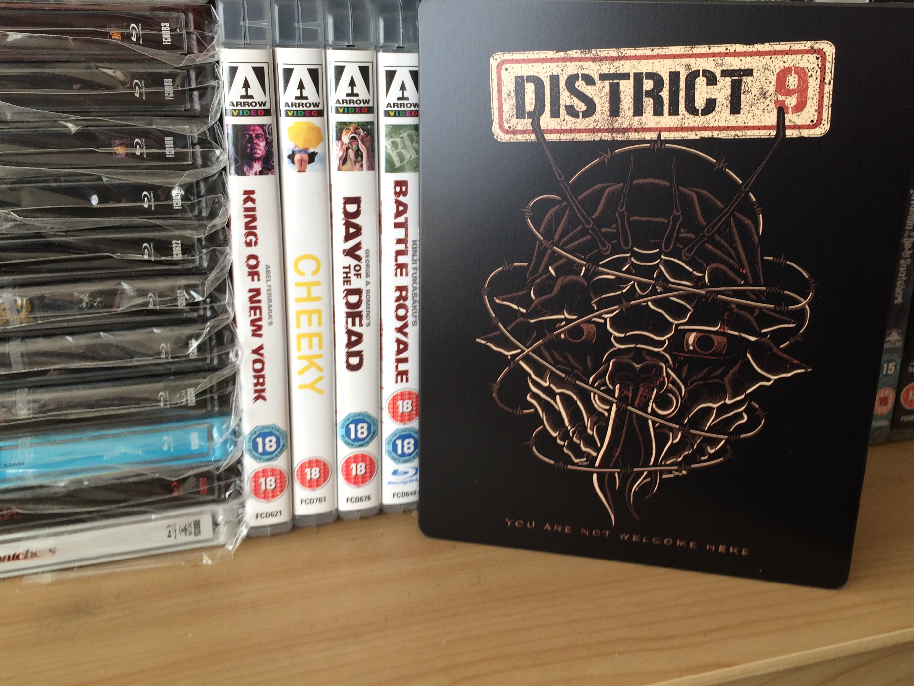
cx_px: 511
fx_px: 898
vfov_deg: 41.7
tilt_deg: -16.4
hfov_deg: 53.8
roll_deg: -1.3
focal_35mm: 34
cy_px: 287
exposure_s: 1/60
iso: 50
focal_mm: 4.15
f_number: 2.2
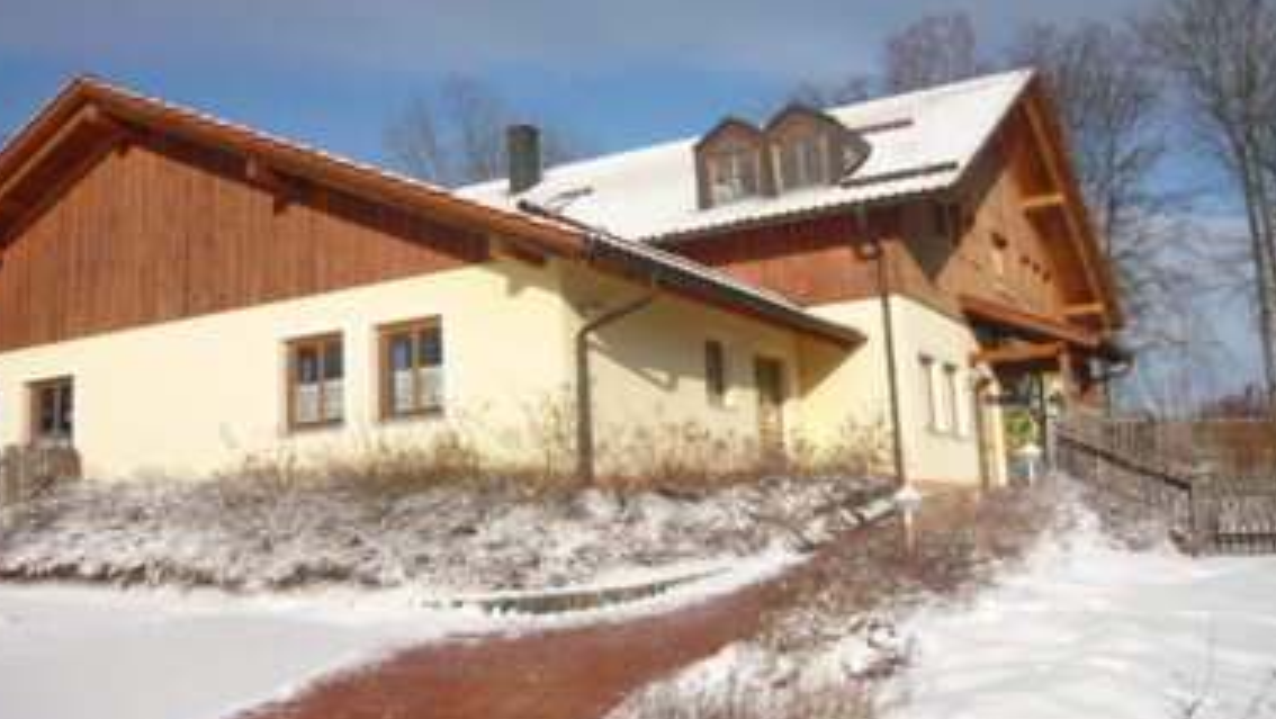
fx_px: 1286
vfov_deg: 31.1
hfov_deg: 52.8
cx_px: 624
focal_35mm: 38
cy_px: 280
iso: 100
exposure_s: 1/250
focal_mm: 5.5
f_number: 8
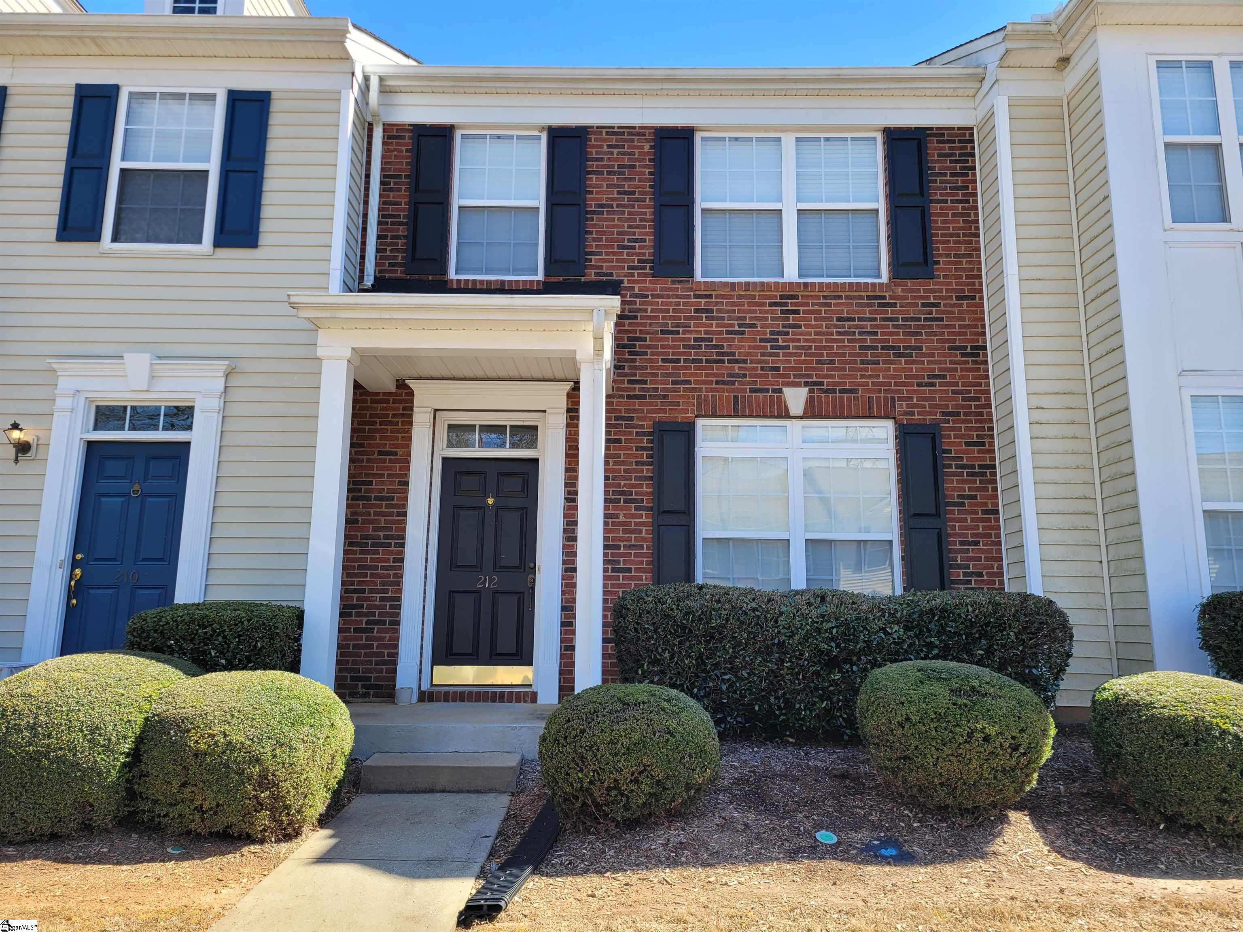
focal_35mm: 26
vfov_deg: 53.1
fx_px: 934
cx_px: 622
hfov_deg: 67.3
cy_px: 466
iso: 40
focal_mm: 5.4
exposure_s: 1/734
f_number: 1.8
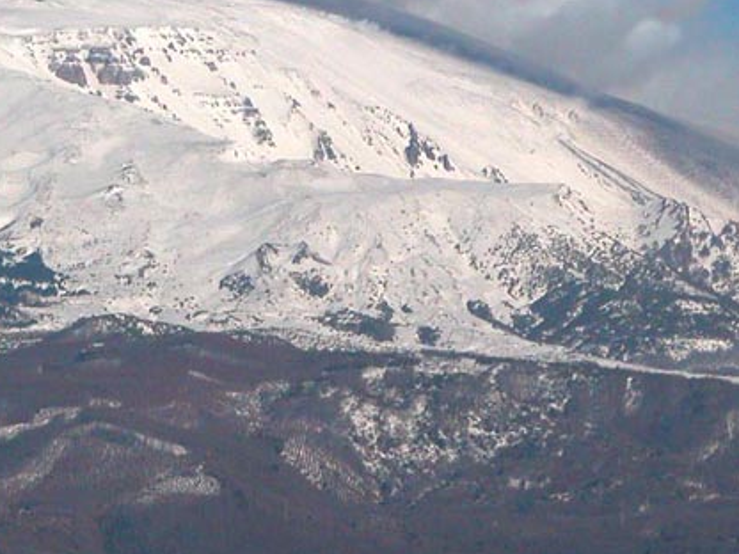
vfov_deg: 3.6
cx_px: -42
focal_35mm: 416
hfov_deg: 4.8
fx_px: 8881
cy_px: 120
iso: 200
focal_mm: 44.7
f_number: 8
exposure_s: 1/2000
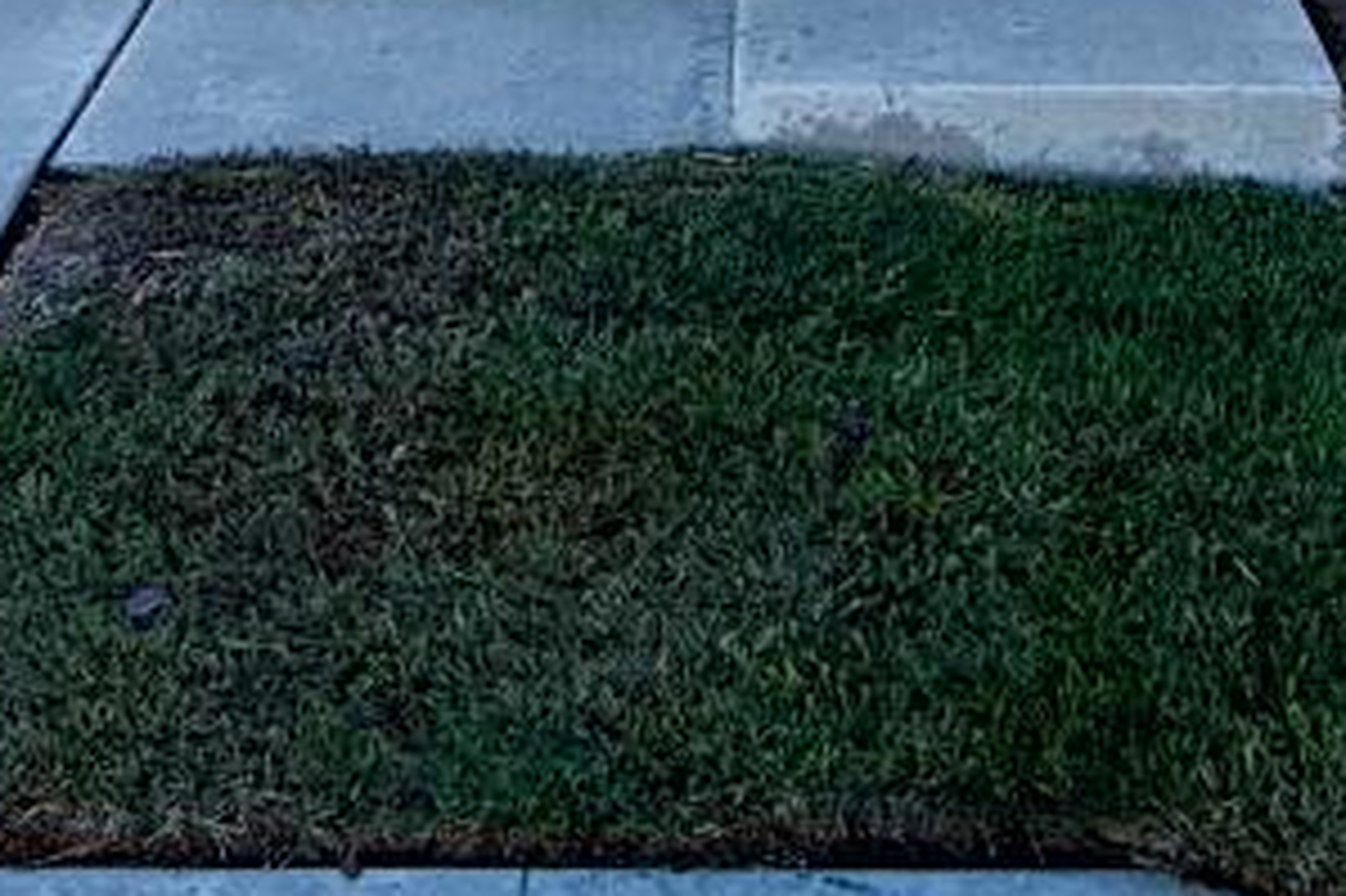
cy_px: -1276
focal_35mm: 73
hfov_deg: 27.7
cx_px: 788
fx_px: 2728
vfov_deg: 13.5
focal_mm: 2.22
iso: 32
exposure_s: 1/770
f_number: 2.2
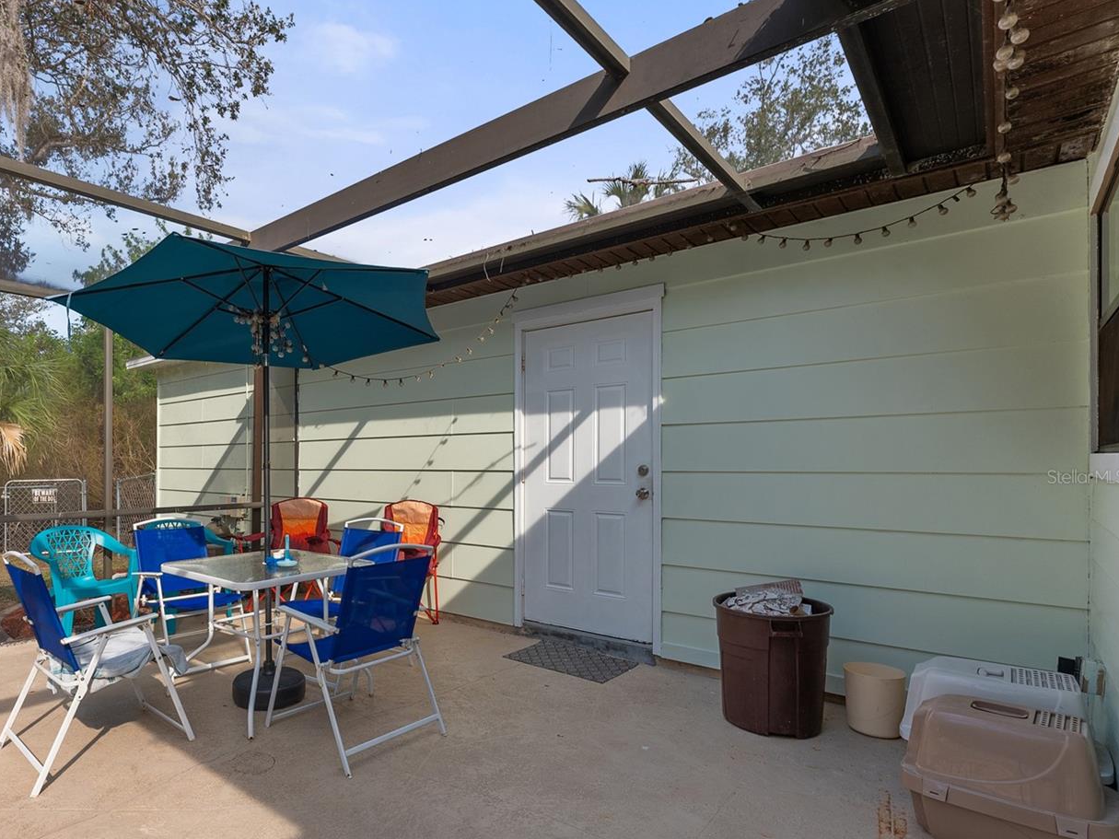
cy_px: 476
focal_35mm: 19
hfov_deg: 81.7
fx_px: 622
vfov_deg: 67.7
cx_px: 392
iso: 640
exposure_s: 1/100
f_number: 9
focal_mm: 15.2
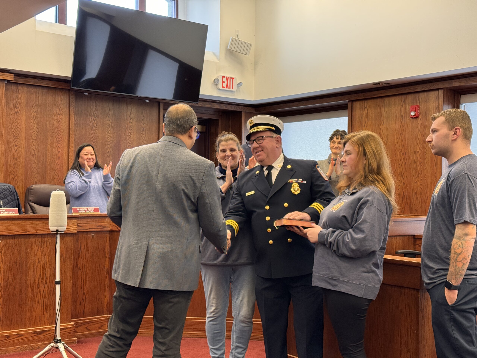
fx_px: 661
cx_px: 238
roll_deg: -0.9
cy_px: 179
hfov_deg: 39.7
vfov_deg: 30.3
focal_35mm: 48
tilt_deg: +0.2
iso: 100
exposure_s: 1/60
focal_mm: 6.76
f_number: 1.78
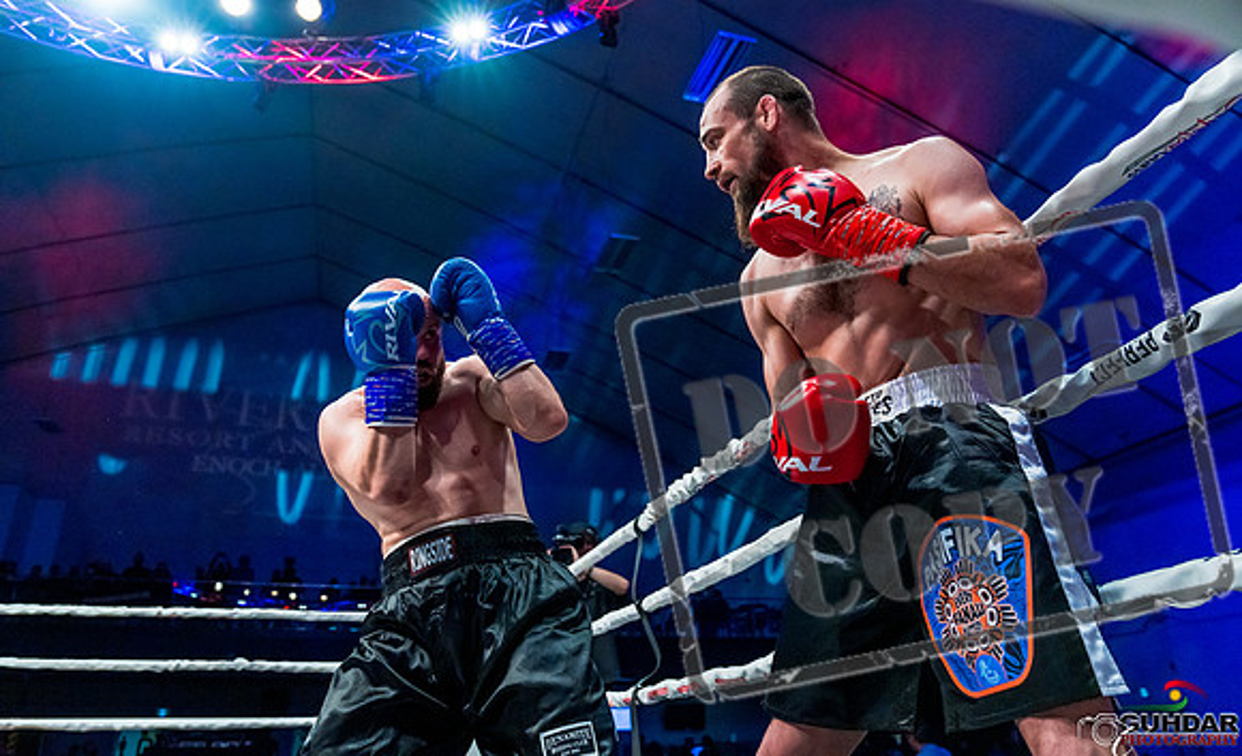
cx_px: 646
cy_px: 325
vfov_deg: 42.5
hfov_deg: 65.3
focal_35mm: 29
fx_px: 969
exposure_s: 1/1000
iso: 4000
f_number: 4
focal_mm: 27
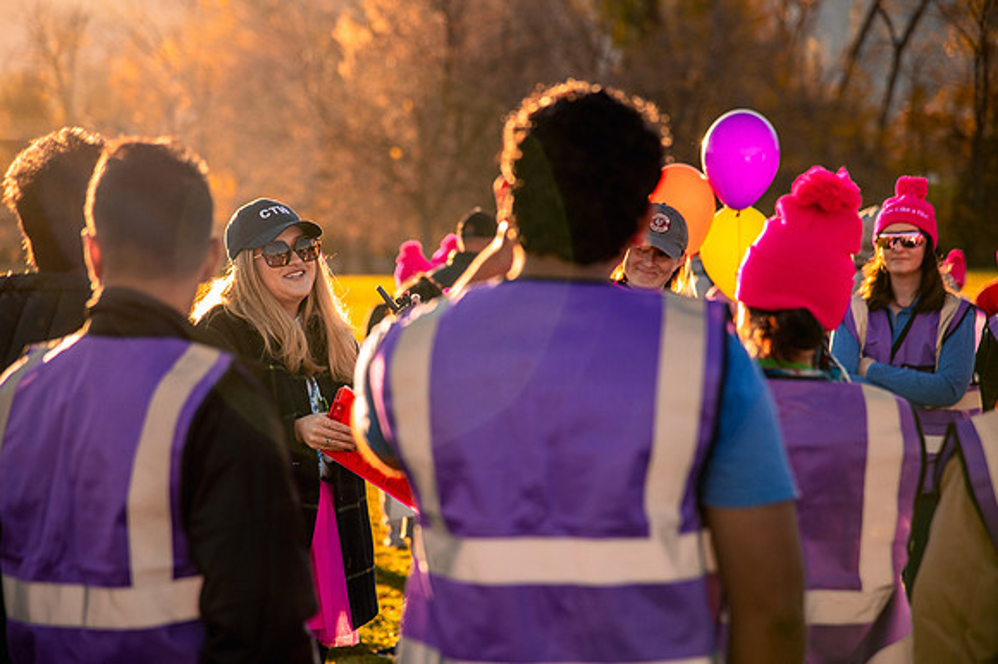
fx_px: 3325
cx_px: 499
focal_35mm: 120
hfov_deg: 17.1
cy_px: 332
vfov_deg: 11.4
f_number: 4.5
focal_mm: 120
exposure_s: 1/1600
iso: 800
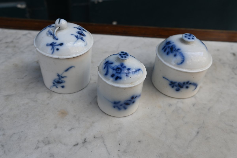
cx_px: 118
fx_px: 242
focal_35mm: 37
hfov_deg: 52.2
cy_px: 79
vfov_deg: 36.2
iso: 200
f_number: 5.6
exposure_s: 1/250
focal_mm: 24.5
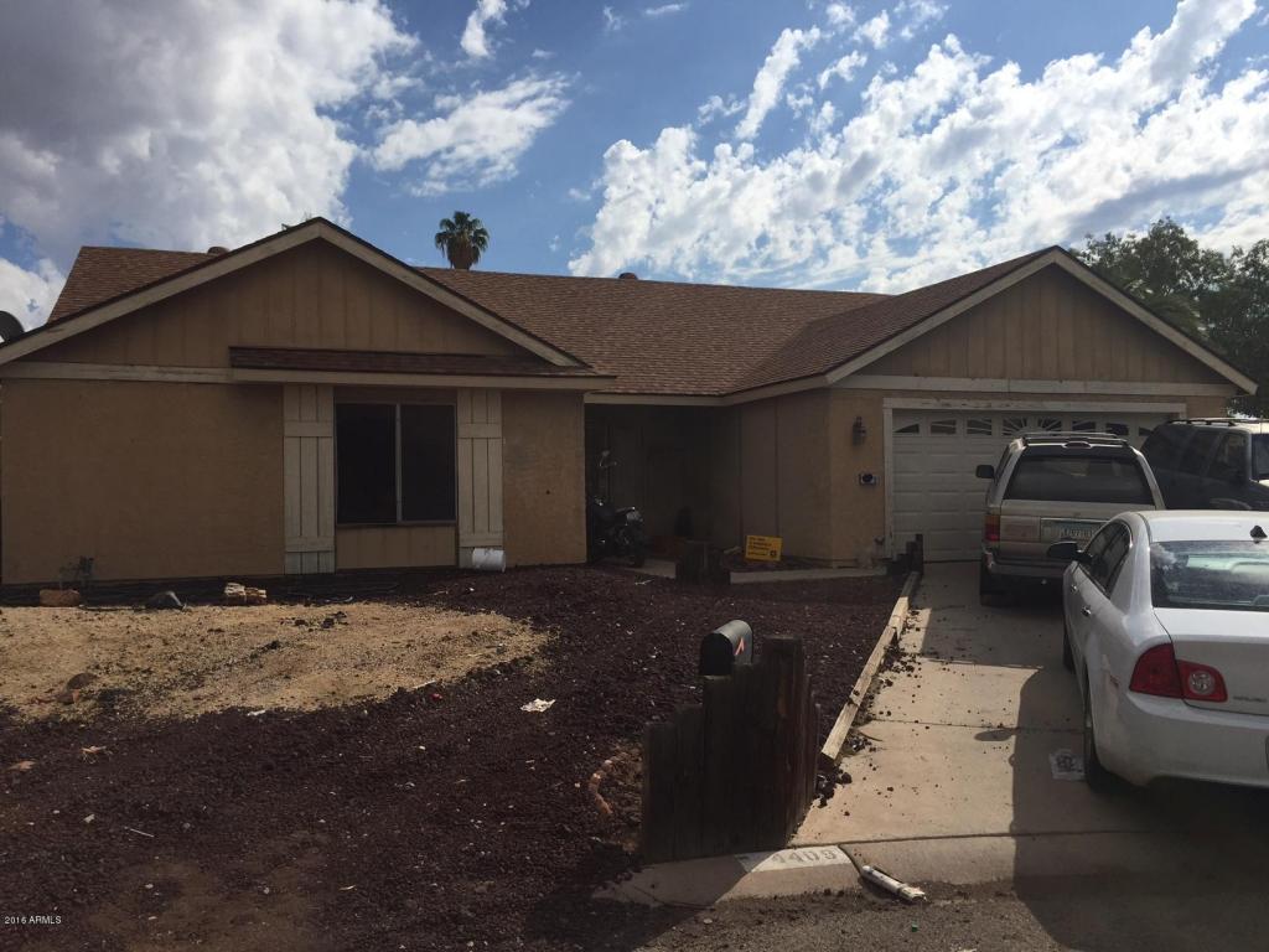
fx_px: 1063
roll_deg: +0.2
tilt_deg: +1.3
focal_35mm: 29
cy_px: 476
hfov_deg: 61.7
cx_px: 634
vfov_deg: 48.2
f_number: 2.2
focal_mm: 4.15
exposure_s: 1/5650
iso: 32
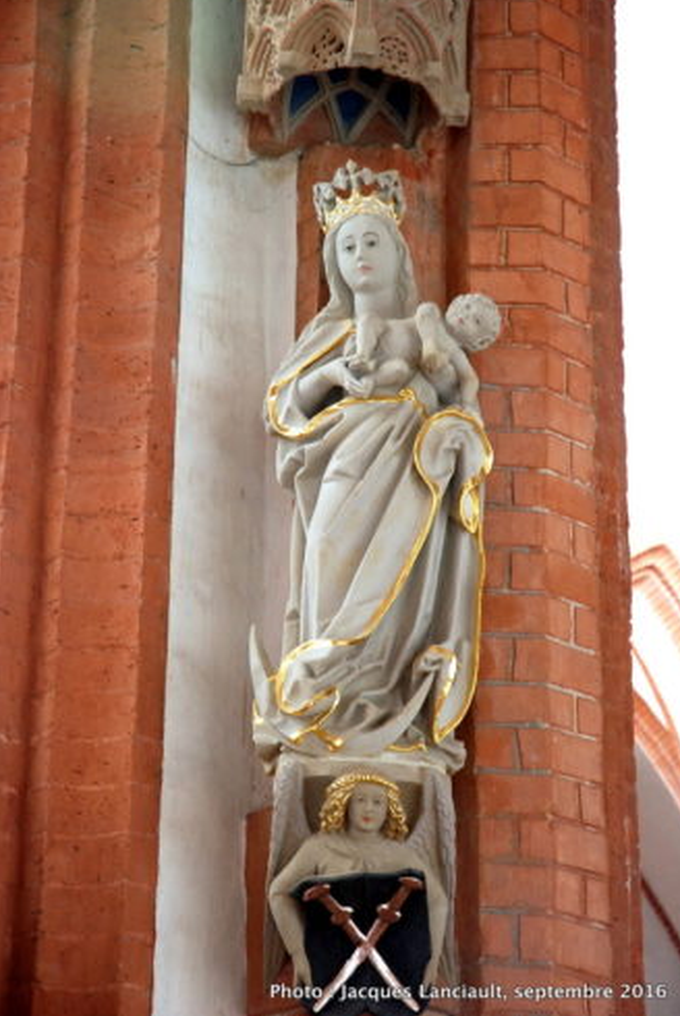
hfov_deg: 13.8
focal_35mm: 100
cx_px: 345
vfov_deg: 20.5
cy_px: 504
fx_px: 2811
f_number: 4.5
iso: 640
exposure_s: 1/30
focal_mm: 65
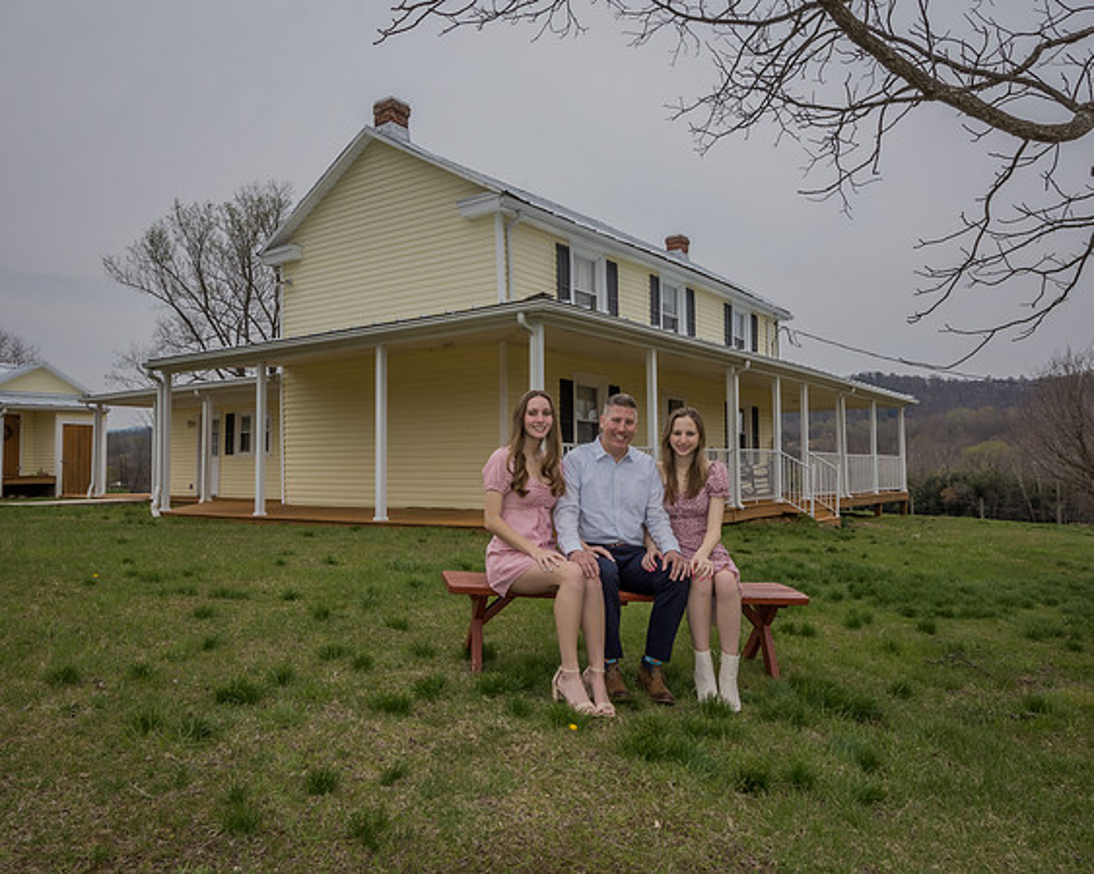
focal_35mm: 26
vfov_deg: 55.4
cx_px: 527
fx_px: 833
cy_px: 437
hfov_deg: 66.6
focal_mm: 15
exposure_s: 1/250
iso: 200
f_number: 13
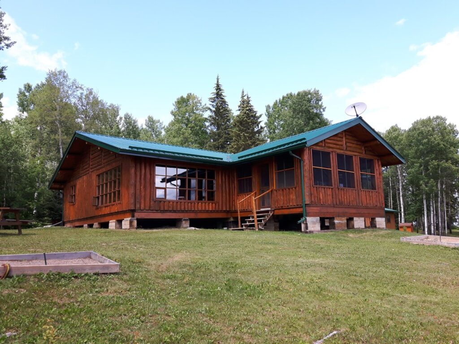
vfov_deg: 45.4
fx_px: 411
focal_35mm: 31
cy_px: 172
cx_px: 230
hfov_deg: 58.4
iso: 40
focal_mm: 3.7
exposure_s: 1/440
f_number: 1.9
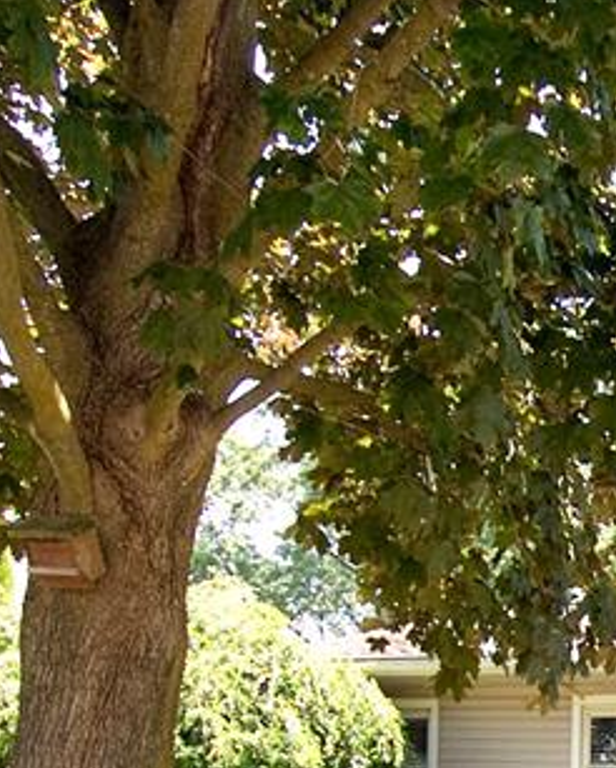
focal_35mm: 47
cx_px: 1182
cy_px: 763
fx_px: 1070
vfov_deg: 35.8
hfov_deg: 20.0
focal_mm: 10
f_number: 4.5
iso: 200
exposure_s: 1/200
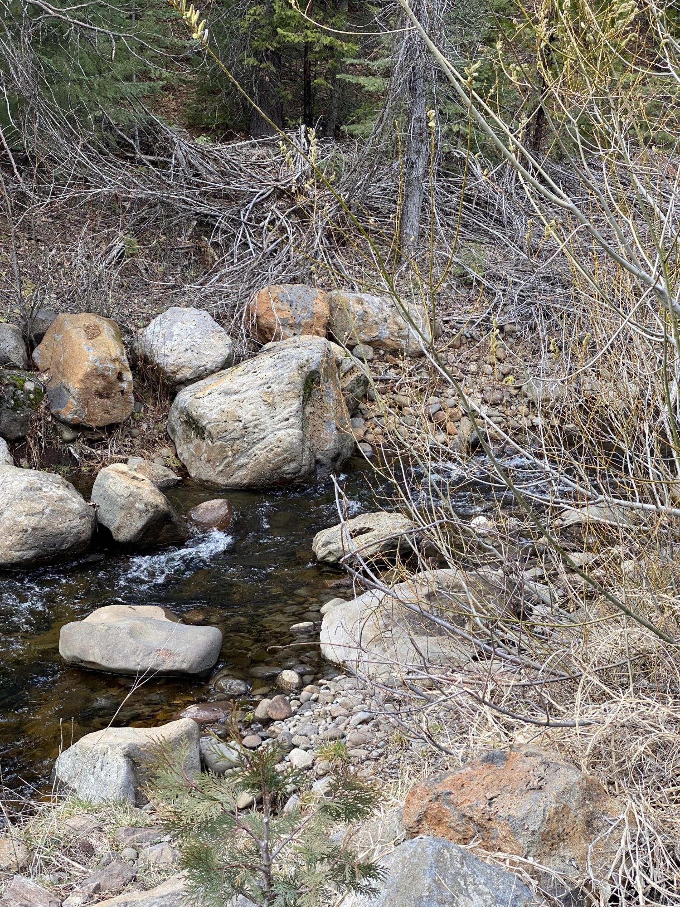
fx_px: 1362
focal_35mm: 52
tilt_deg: -11.7
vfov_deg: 36.8
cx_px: 340
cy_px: 454
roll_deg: -1.0
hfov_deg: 28.0
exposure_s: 1/122
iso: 20
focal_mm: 6
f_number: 2
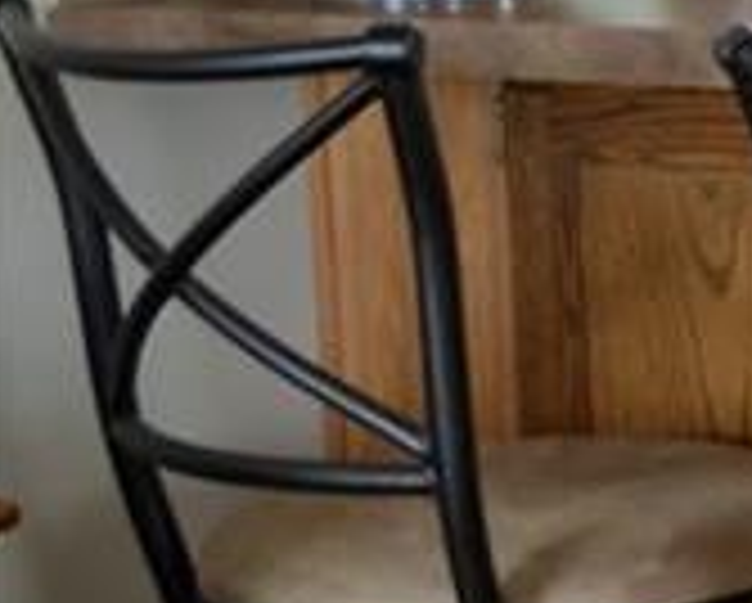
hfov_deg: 8.0
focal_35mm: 207
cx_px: 2292
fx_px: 4612
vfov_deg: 7.4
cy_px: -38
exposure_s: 1/30
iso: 400
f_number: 4
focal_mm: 24
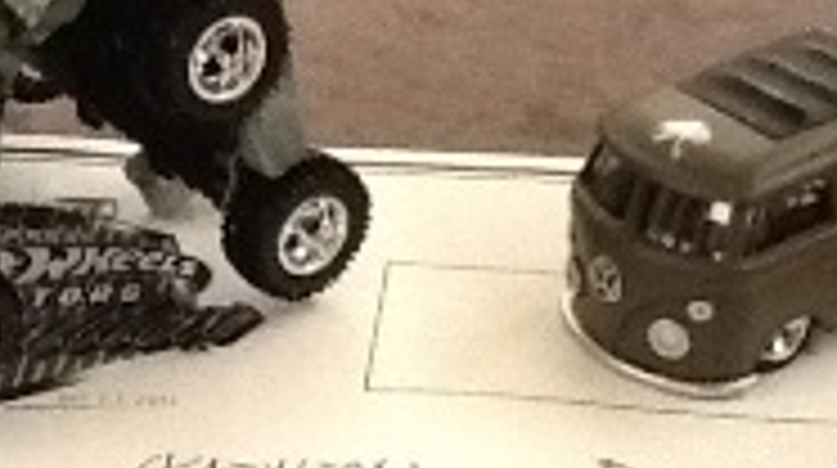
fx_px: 2593
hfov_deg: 18.3
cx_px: 506
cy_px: -9
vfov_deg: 10.2
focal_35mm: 117
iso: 320
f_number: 2.4
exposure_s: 1/24
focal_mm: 2.03
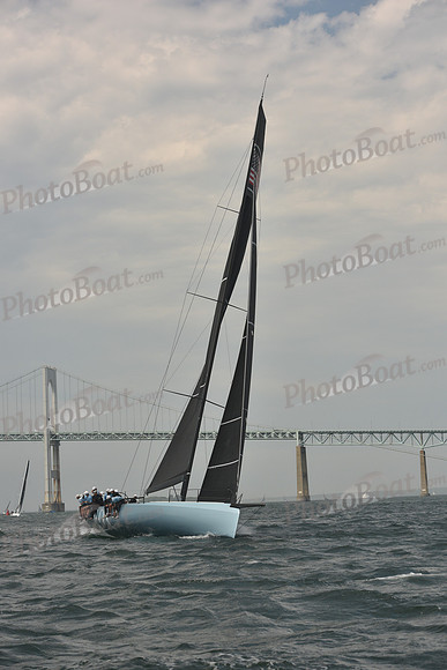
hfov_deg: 19.5
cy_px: 335
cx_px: 224
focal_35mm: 70
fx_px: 1303
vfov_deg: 28.8
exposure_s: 1/640
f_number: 7.1
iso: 250
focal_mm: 70
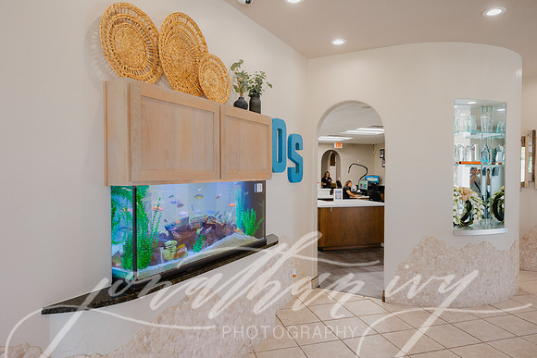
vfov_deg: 56.2
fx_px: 336
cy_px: 179
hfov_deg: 77.3
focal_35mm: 22
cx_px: 268
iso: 560
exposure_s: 1/50
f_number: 6.3
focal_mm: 22.5
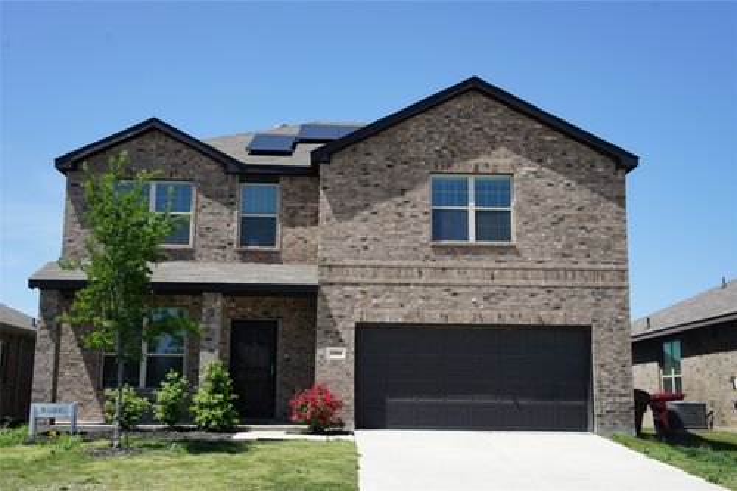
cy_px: 246
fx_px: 890
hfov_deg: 45.0
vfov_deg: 30.8
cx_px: 368
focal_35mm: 44
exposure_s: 1/160
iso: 200
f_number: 13
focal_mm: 29
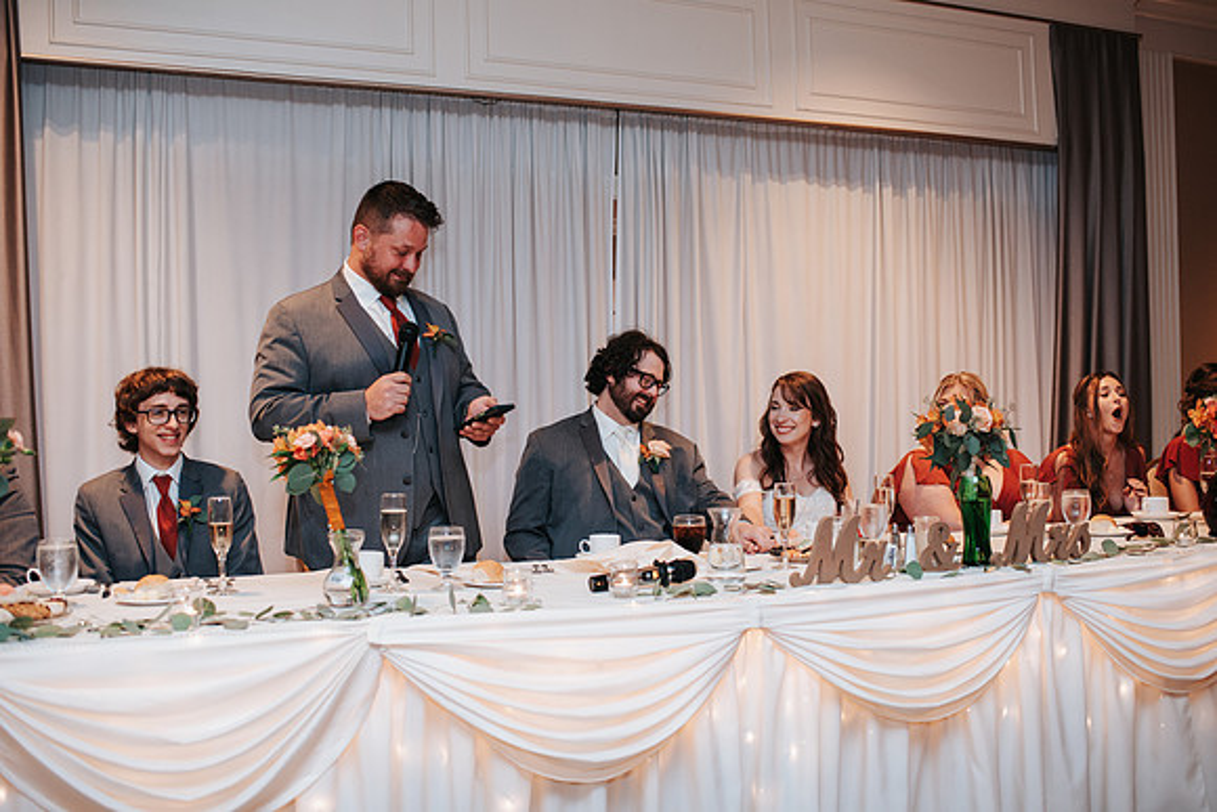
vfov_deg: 37.9
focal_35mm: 35
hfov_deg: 54.4
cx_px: 608
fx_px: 1183
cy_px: 406
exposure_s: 1/160
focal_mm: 35
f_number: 2.8
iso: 800
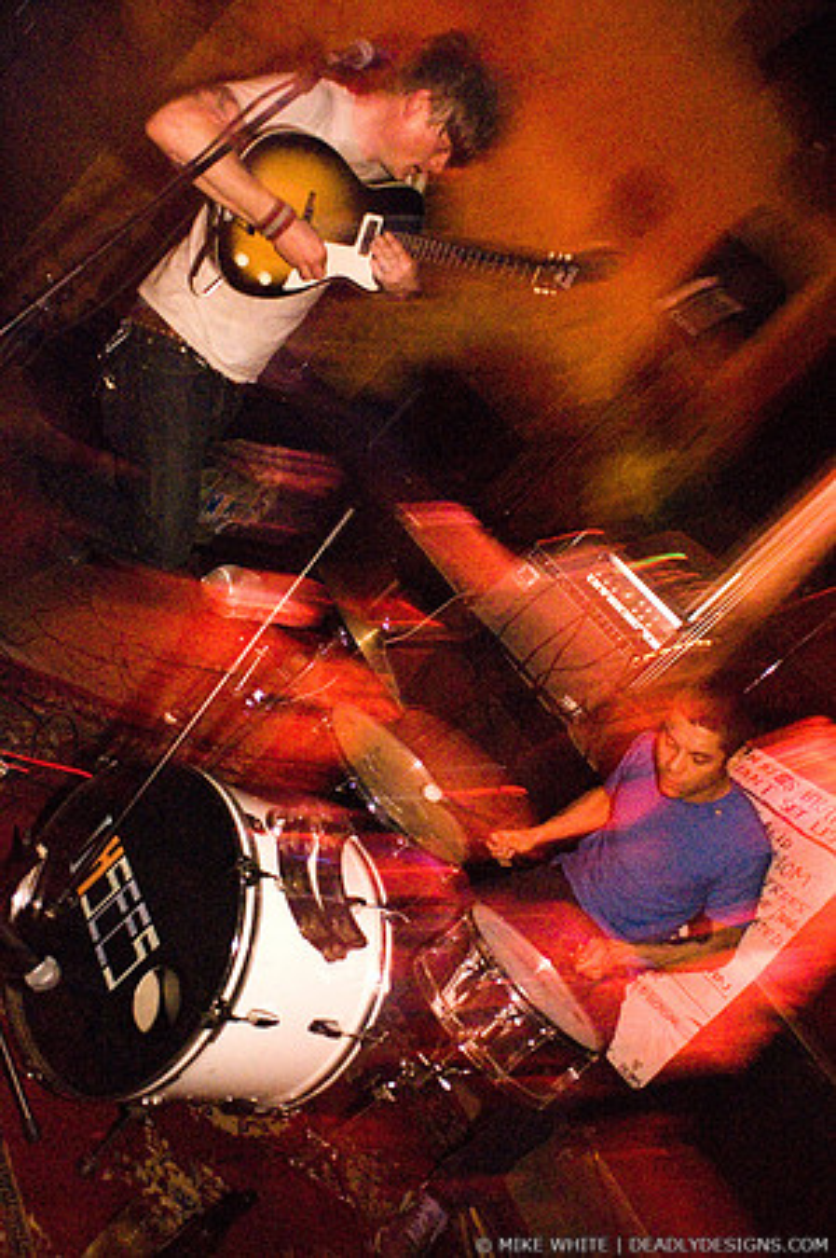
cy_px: 629
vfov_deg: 62.0
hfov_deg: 43.5
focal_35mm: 30
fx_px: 1047
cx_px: 418
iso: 1600
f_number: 2.8
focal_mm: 20
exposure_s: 1/20
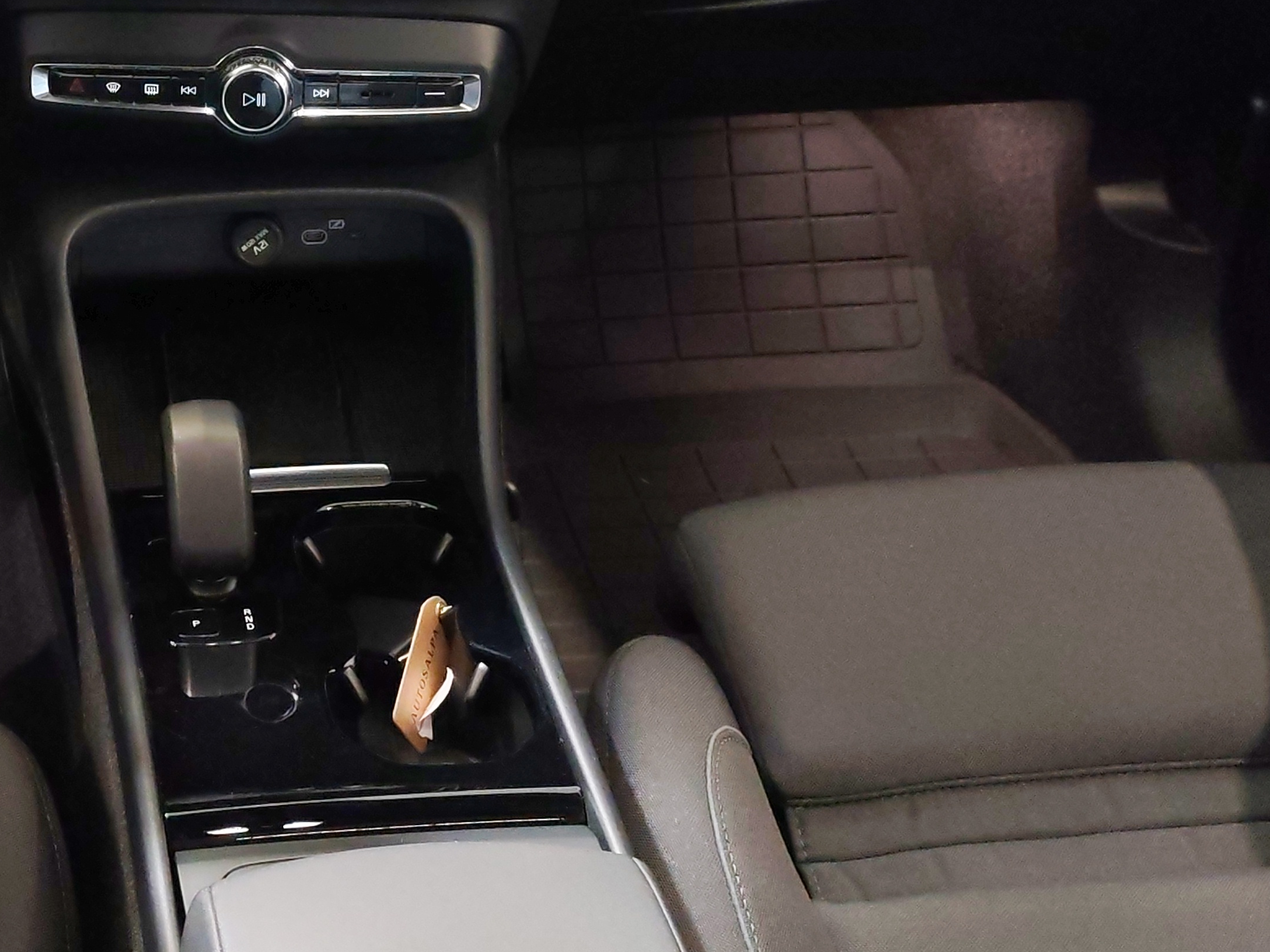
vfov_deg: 22.5
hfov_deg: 29.2
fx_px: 2348
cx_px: 170
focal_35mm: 64
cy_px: 122
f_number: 1.9
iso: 1250
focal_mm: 6.12
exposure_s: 1/100
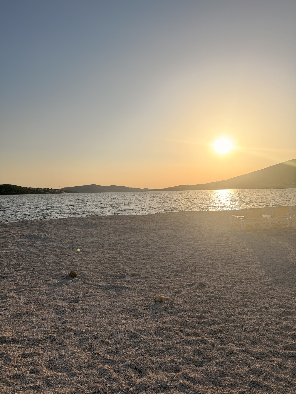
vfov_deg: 71.6
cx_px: 148
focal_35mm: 24
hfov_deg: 56.8
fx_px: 274
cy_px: 197
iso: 125
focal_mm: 6.76
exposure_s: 1/4167
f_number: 1.78
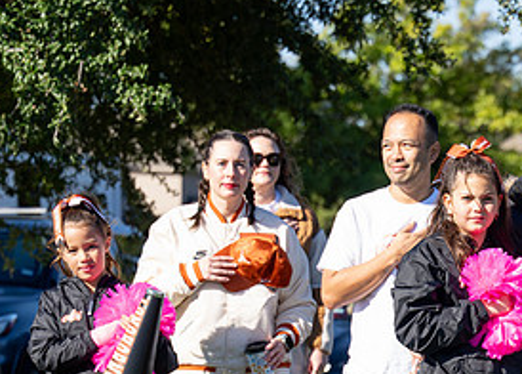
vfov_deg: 6.9
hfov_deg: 9.6
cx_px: 458
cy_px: 327
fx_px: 3085
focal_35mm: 208
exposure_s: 1/2500
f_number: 2.8
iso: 250
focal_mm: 70
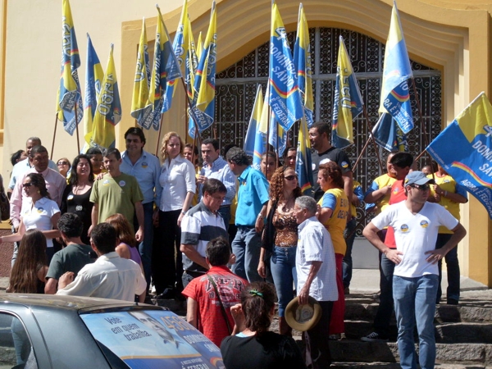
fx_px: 1308
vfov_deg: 16.1
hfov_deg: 21.3
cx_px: 246
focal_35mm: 92
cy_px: 184
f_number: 4.4
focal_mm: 15.3
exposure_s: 1/750
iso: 80
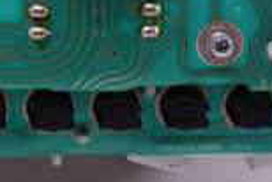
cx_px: -113
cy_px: -62
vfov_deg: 6.4
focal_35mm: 214
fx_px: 1618
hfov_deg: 9.4
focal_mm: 15.82
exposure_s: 1/60
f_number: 3.2
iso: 125
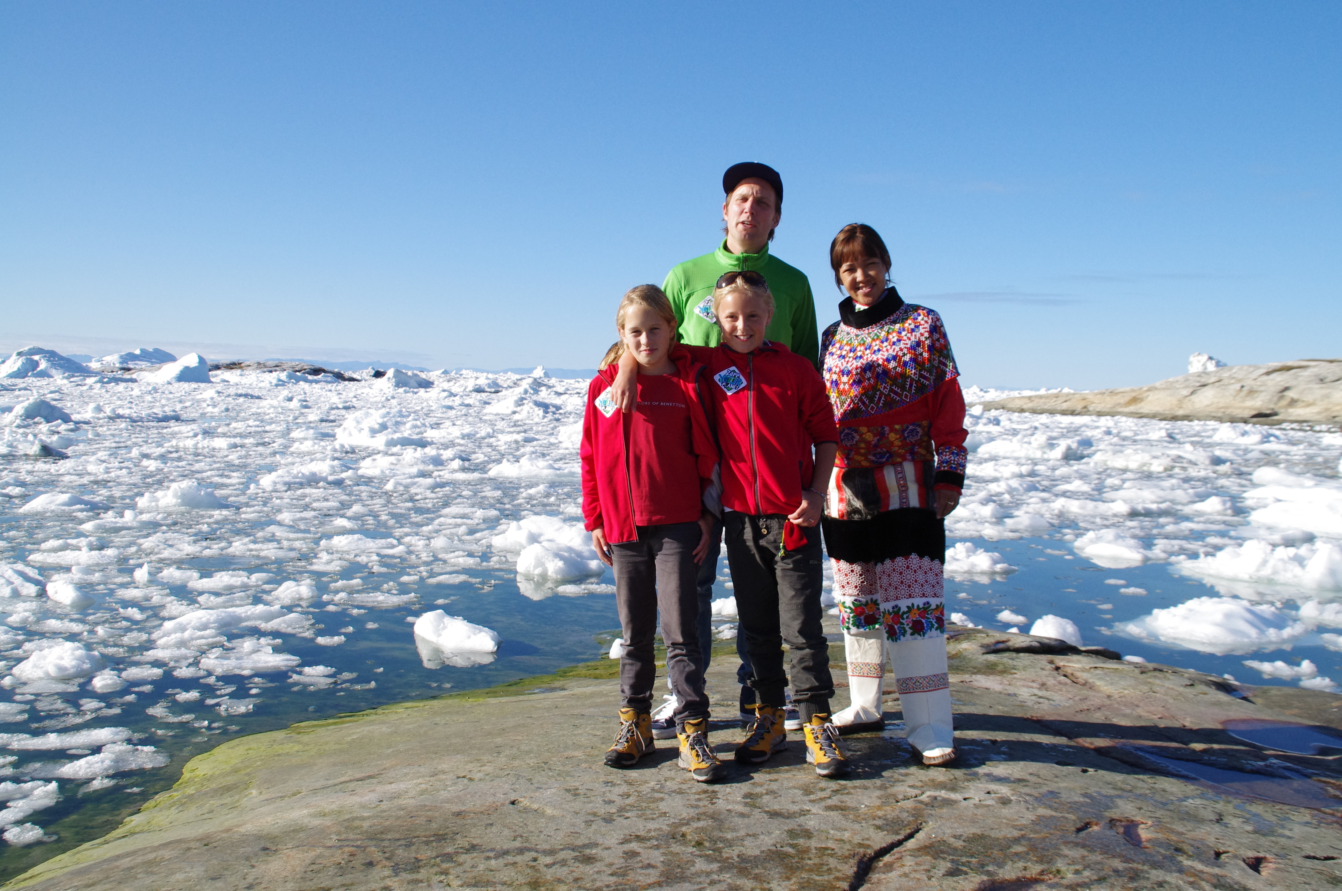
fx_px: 1340
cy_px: 446
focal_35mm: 36
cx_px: 671
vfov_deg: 36.8
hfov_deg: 53.2
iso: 800
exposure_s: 1/1250
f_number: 10
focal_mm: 24
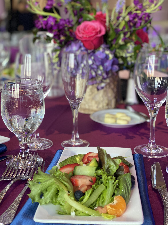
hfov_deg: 28.0
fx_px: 336
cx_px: 84
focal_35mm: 52
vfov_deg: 36.8
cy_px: 112
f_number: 2
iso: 160
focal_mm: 6
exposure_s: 1/55
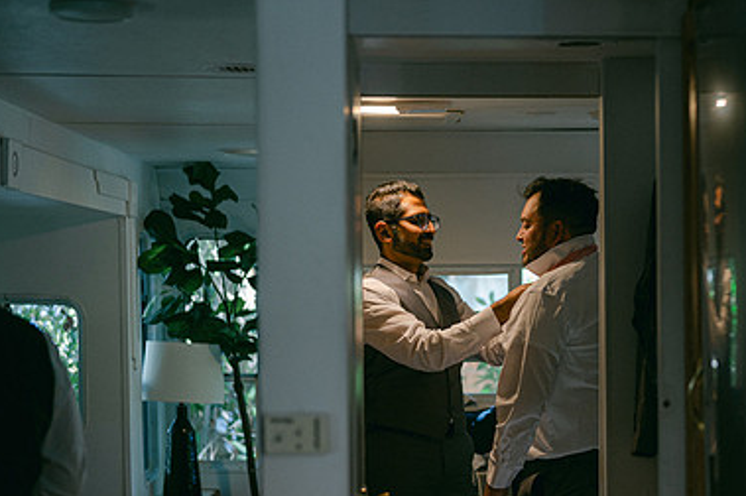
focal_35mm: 80
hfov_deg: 25.4
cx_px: 433
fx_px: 1656
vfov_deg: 17.0
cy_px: 313
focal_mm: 50
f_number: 1.8
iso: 400
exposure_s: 1/125
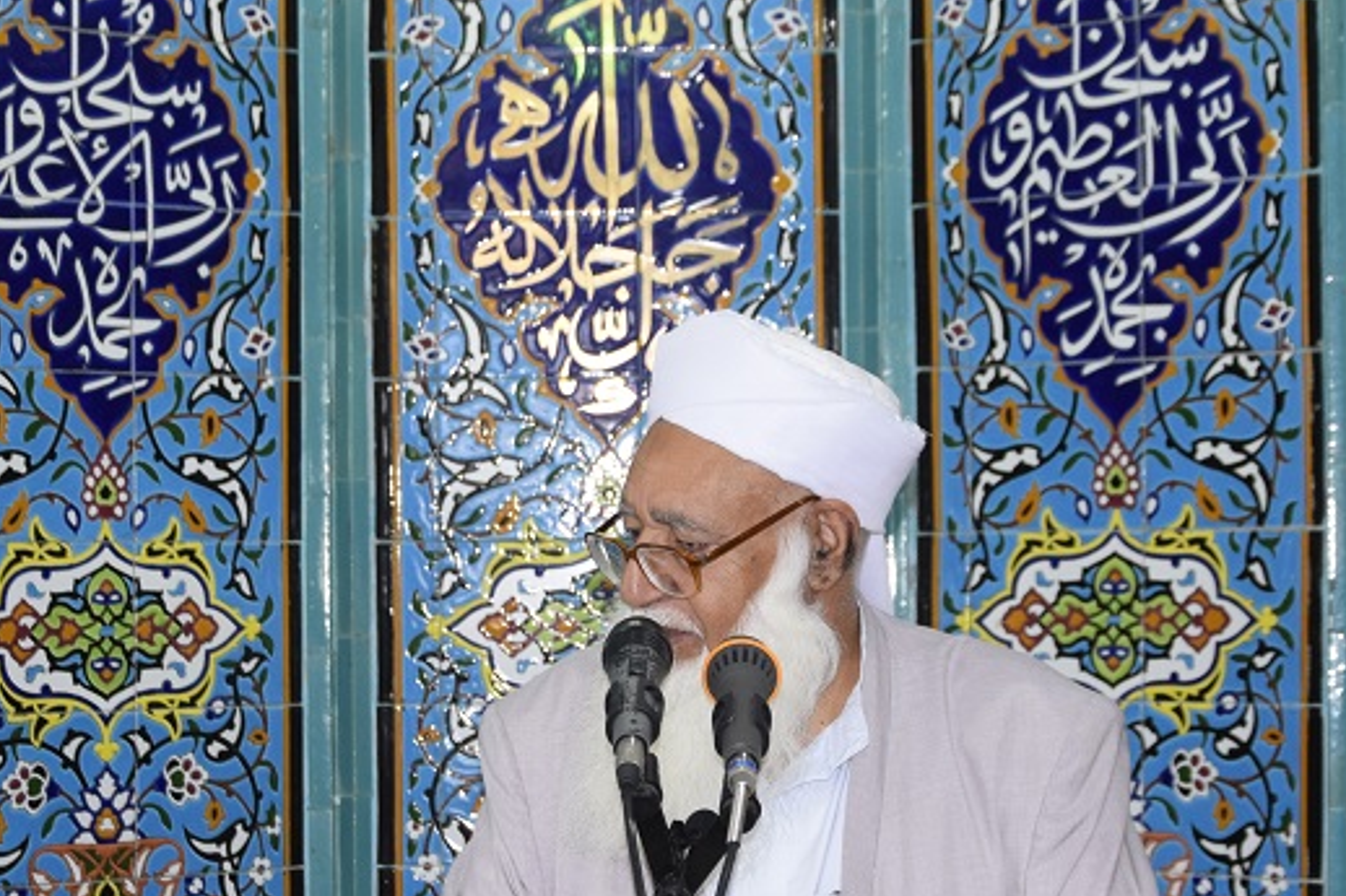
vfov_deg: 12.4
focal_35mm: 110
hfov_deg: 18.6
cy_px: 623
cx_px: 663
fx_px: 4111
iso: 800
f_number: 5
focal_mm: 38
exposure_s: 1/100
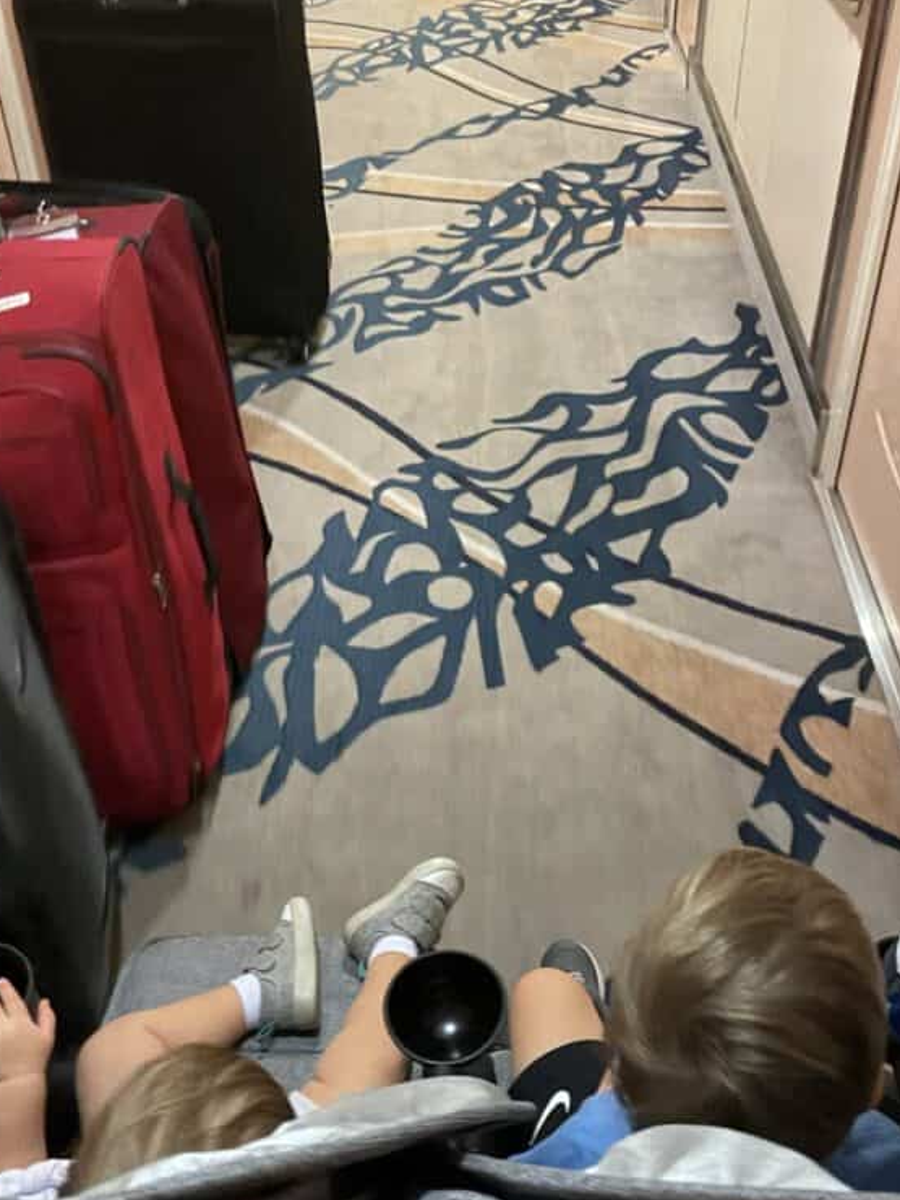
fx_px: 1248
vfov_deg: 51.3
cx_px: 495
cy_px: 645
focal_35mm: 36
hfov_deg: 39.6
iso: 500
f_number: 1.6
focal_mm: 4.2
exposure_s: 1/30
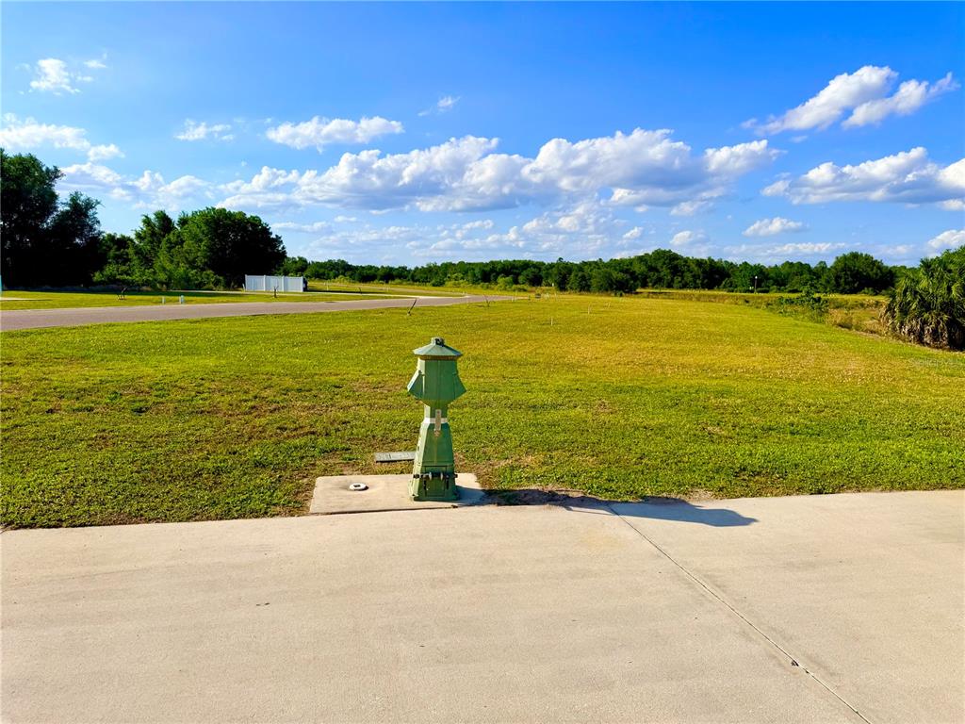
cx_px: 482
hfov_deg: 71.6
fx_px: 669
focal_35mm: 24
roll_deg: -1.0
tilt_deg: -7.5
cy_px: 362
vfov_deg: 56.8
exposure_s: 1/7353
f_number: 1.78
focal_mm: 6.76
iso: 80
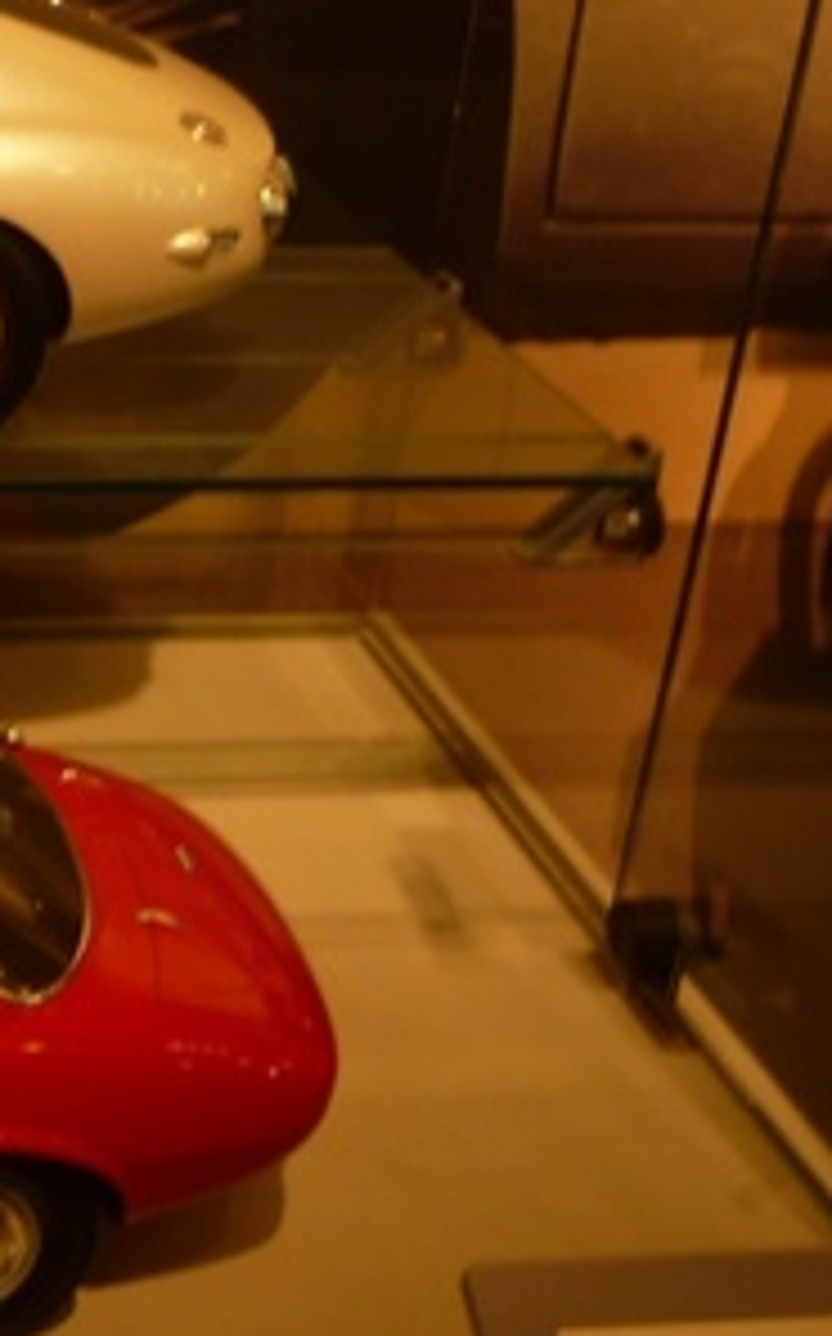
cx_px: -423
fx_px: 2546
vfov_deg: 29.4
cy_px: 578
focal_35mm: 70
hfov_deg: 16.8
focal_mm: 4.7
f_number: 3.3
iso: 100
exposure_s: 1/4
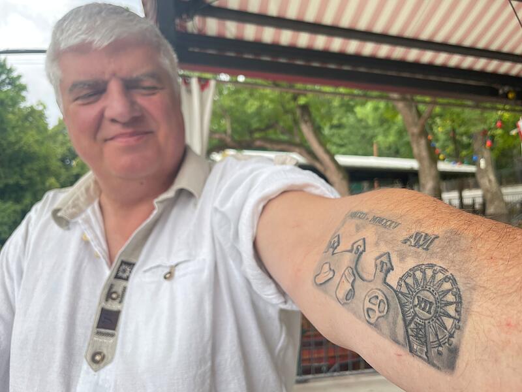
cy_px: 196
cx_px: 261
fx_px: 392
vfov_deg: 53.1
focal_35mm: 26
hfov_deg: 67.3
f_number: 1.6
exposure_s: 1/290
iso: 32
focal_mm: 4.2
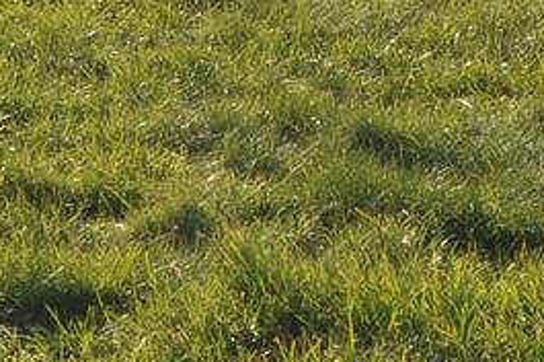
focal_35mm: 209
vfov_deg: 6.5
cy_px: -84
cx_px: 587
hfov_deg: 9.8
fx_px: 3154
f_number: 10
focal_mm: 18
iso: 250
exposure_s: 1/400
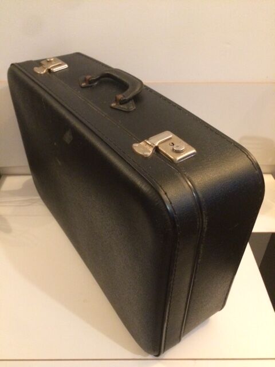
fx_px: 307
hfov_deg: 48.2
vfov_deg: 61.7
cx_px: 138
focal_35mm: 29
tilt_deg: -38.7
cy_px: 184
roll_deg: -0.4
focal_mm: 4.15
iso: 640
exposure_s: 1/17
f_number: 2.2
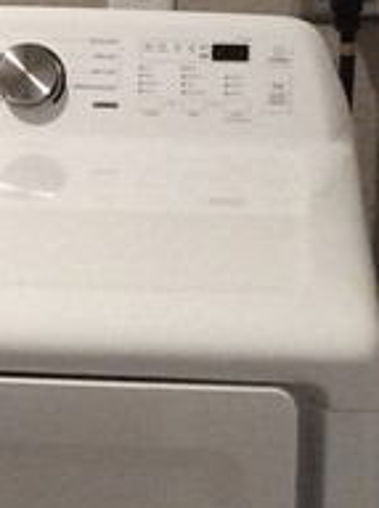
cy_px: 98
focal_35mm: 171
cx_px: -133
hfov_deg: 8.5
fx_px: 2507
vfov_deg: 11.5
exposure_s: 1/24
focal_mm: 3.3
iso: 160
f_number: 2.4
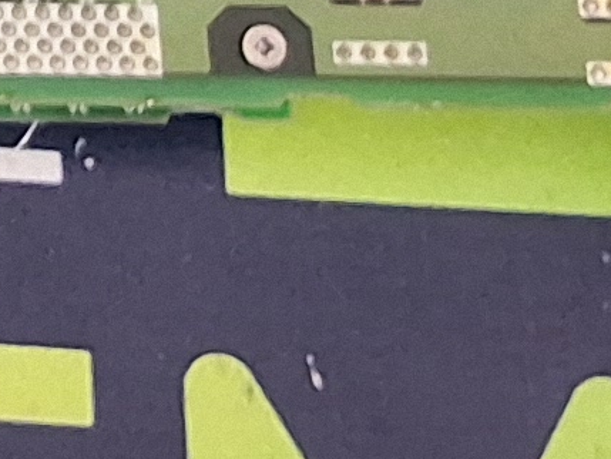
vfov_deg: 6.8
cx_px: -1001
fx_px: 3761
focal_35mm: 213
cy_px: -459
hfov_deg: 8.3
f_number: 1.9
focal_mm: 2.91
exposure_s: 1/24
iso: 320
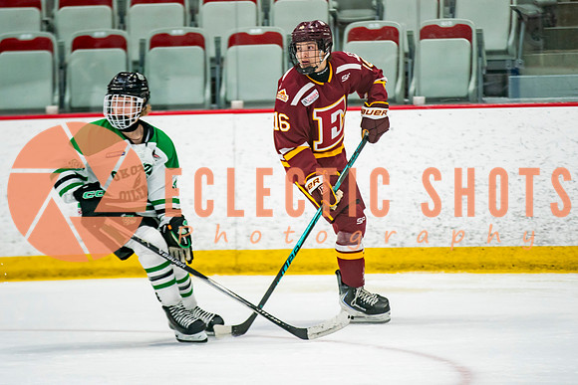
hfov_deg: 6.9
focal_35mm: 297
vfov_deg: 4.6
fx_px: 4763
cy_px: 138
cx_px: 306
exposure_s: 1/640
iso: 1250
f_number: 2.8
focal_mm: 200
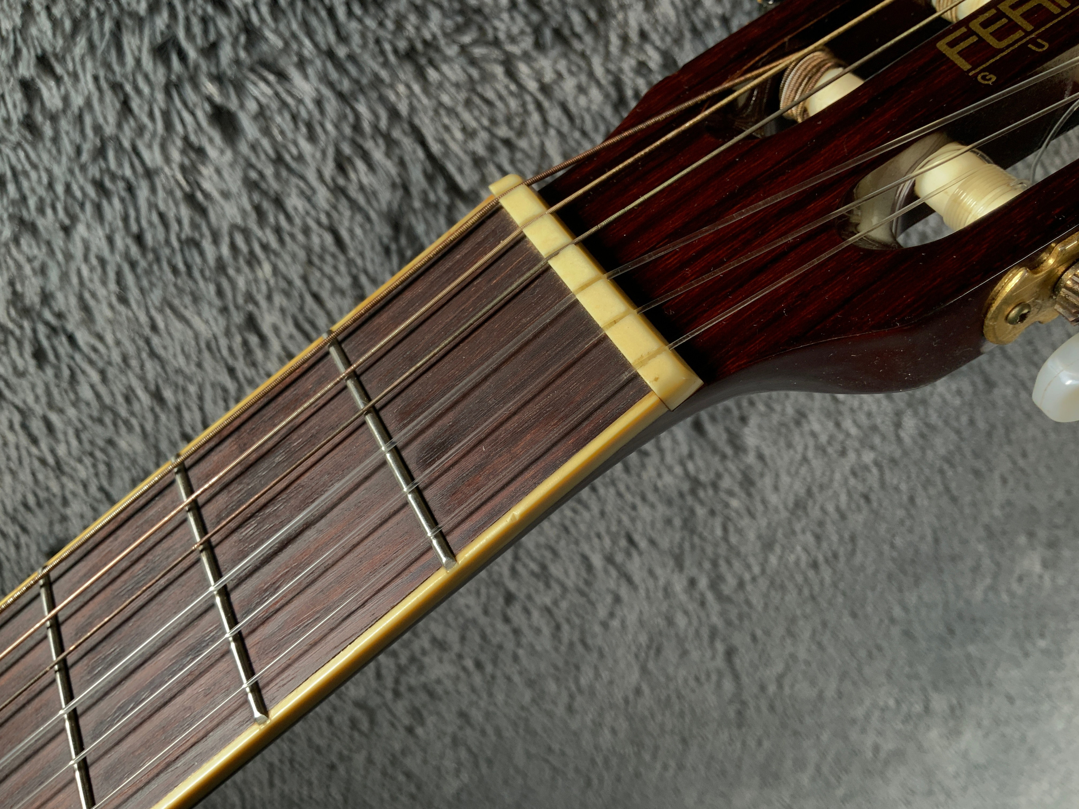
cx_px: 540
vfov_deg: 48.2
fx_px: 904
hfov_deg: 61.7
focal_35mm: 29
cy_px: 404
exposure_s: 1/104
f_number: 1.8
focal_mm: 3
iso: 40
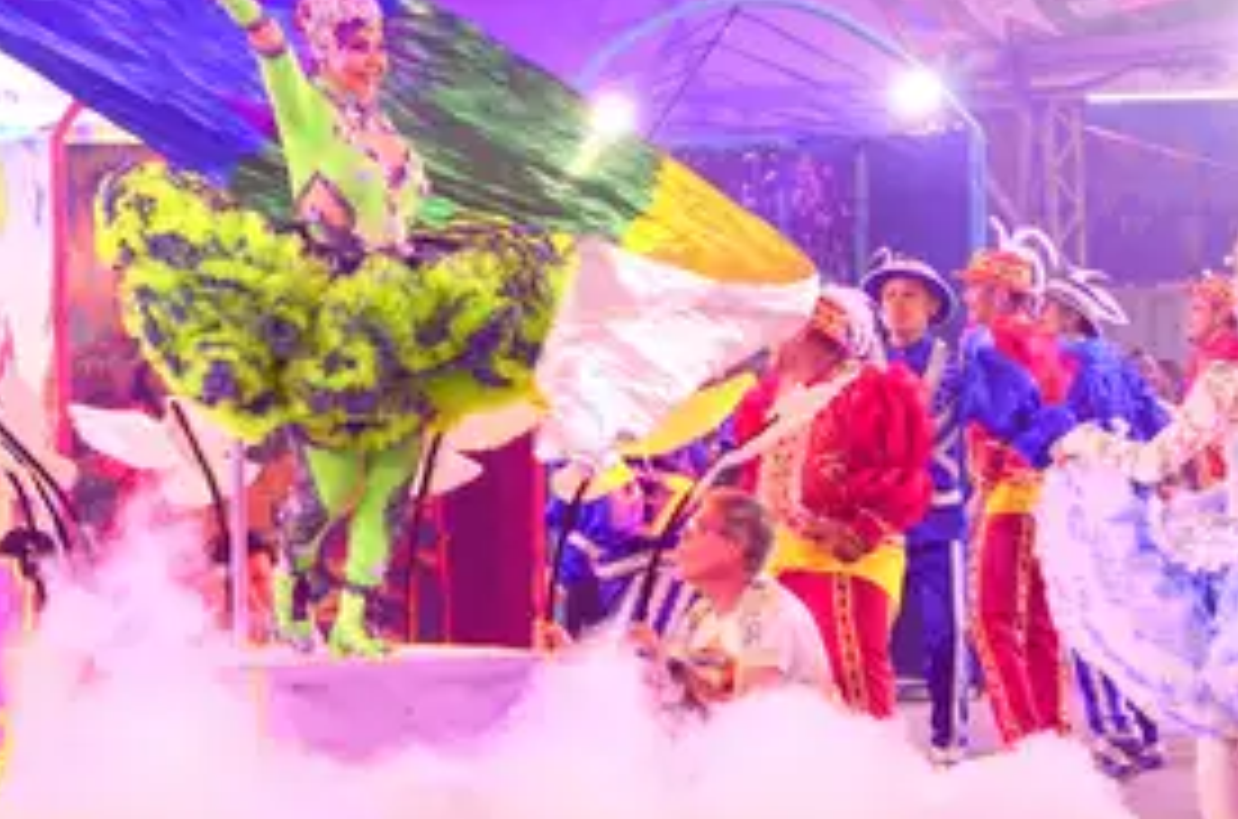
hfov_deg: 12.1
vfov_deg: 8.0
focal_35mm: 170
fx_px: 5833
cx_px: 347
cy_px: 290
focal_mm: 78
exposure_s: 1/200
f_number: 6.3
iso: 2500
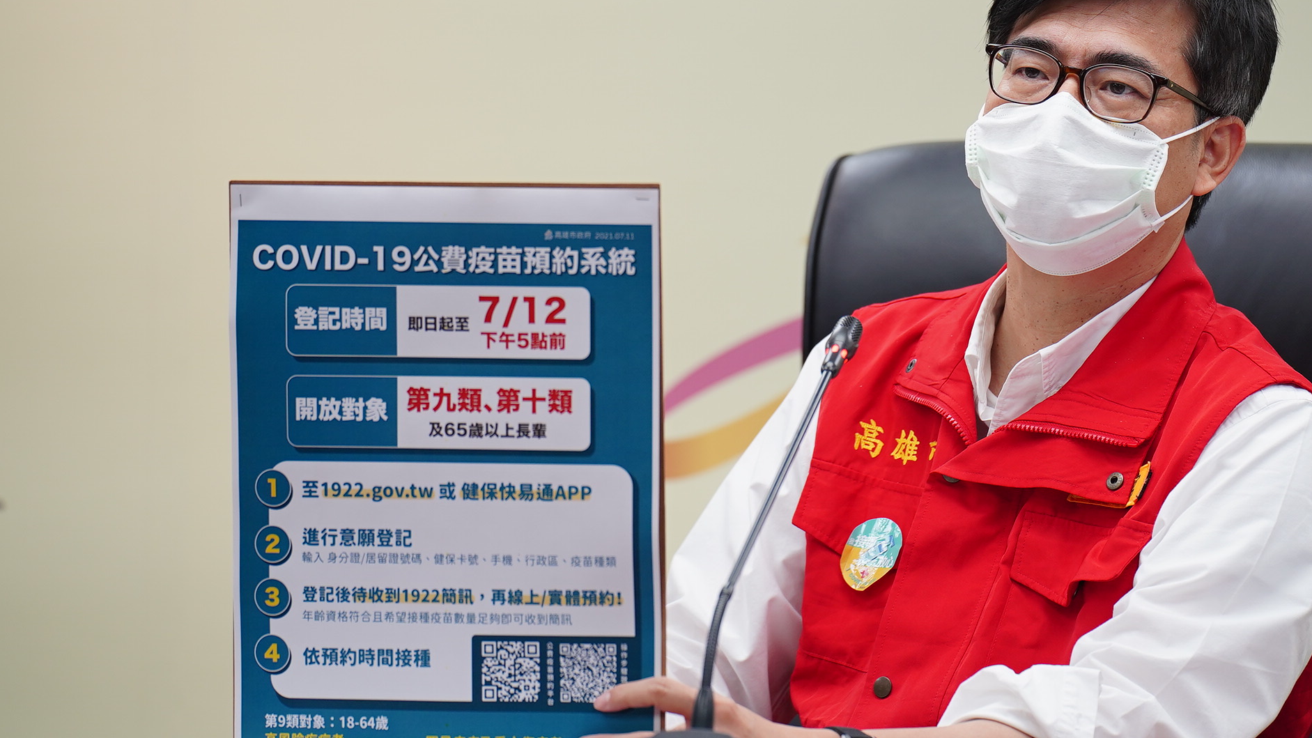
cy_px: 186
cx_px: 796
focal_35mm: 301
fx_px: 10471
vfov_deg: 4.0
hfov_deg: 7.2
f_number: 3.2
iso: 250
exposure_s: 1/100
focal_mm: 180
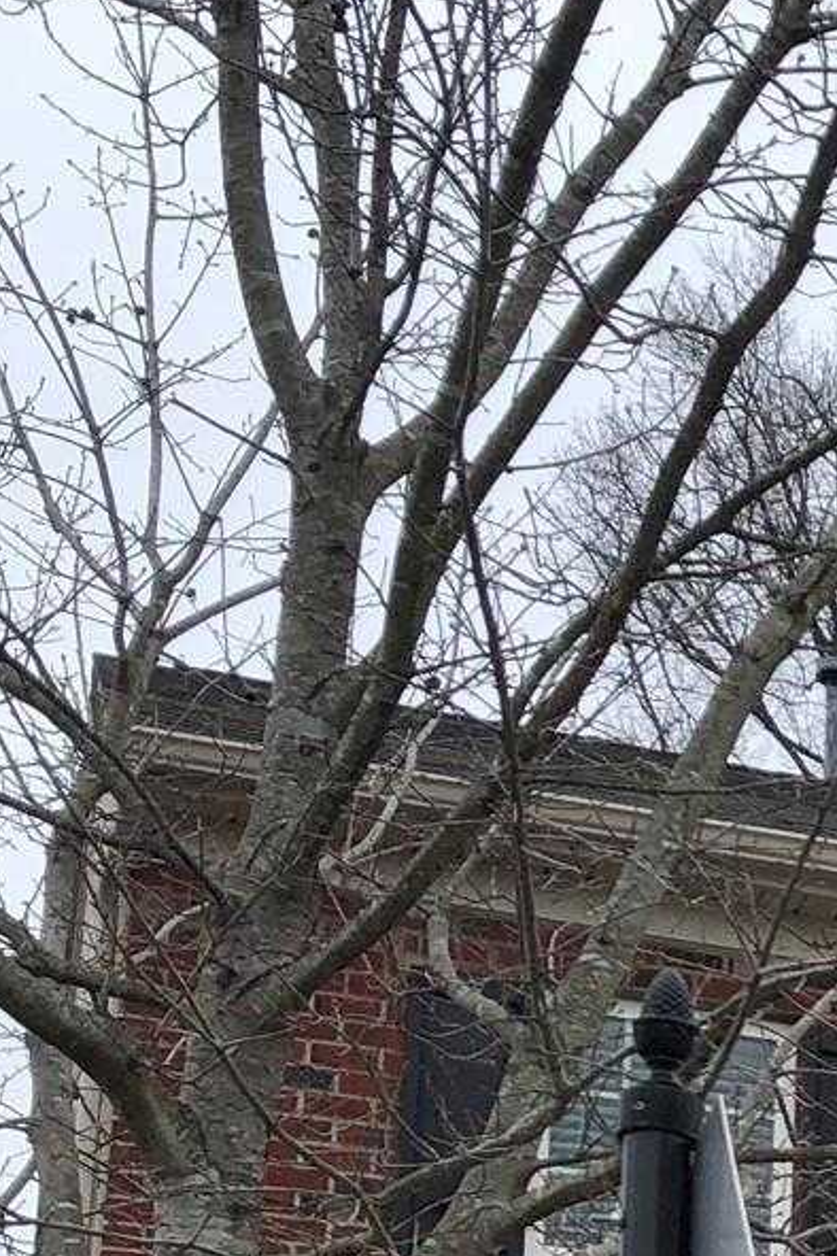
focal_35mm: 101
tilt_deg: +12.3
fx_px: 3522
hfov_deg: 11.8
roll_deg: +1.7
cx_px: 1793
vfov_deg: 18.9
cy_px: 1571
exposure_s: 1/867
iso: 20
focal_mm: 3.99
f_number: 1.8
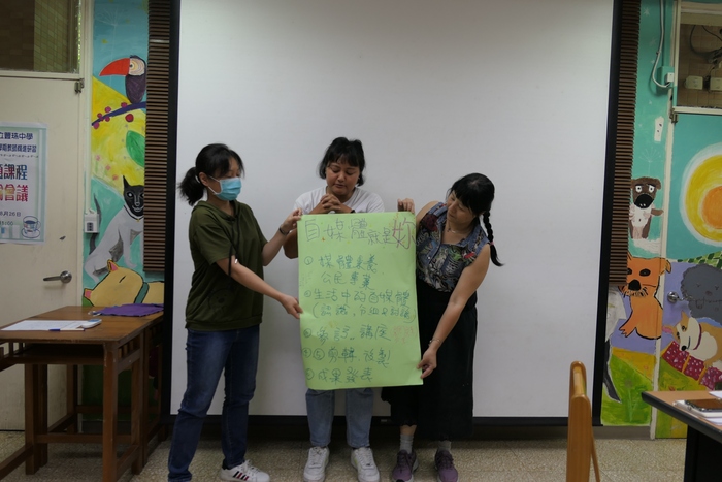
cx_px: 361
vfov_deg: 53.2
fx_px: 481
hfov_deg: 73.7
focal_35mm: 24
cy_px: 241
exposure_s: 1/125
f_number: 2.2
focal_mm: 8.8
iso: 125
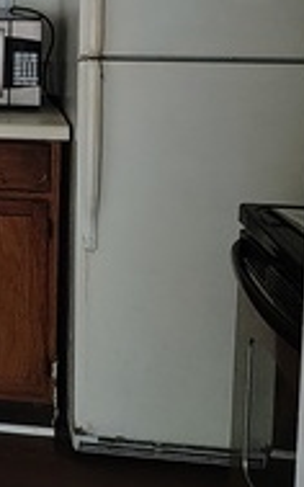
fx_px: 1194
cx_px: -326
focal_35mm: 90
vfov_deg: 22.2
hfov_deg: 12.5
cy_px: 5
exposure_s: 1/10
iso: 4628
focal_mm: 5.56
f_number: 1.8
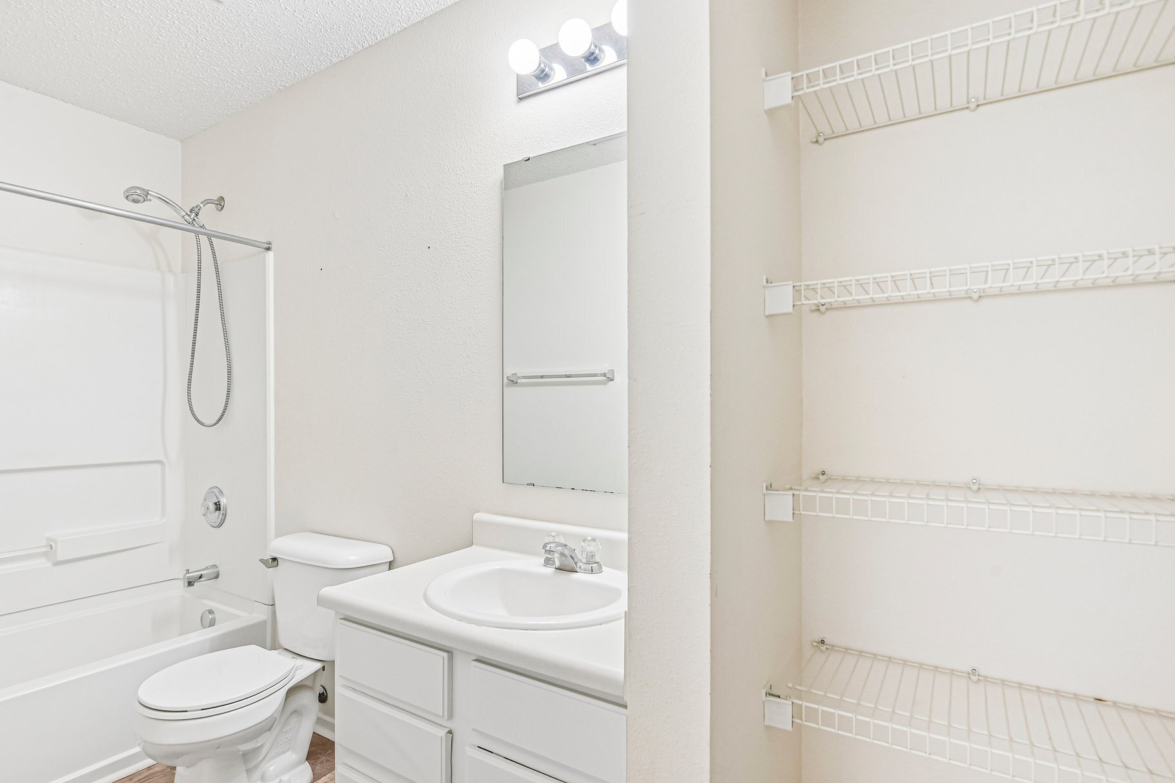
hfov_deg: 89.6
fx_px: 588
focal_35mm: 18
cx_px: 521
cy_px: 407
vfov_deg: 67.4
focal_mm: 16
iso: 400
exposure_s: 1/15
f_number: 8
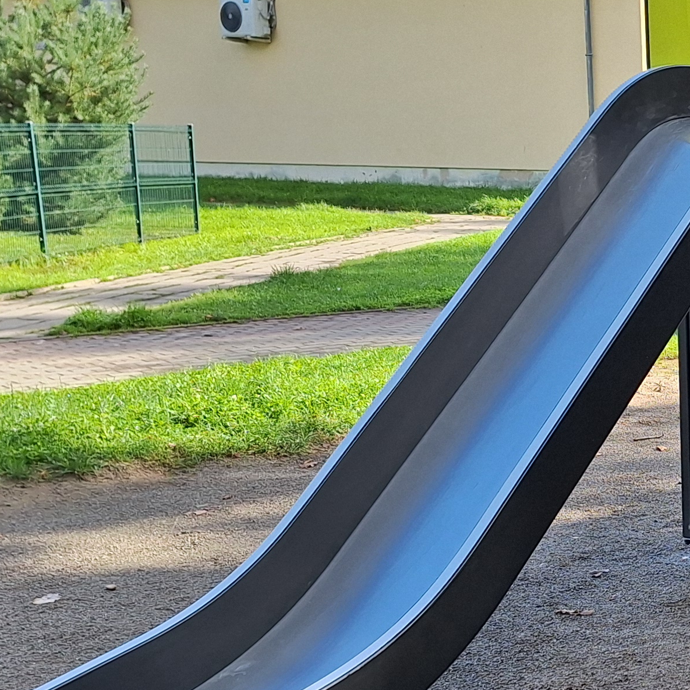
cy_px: 403
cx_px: 962
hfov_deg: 21.6
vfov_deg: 24.6
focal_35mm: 70
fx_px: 1579
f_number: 1.8
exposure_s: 1/1049
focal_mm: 5.54
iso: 40
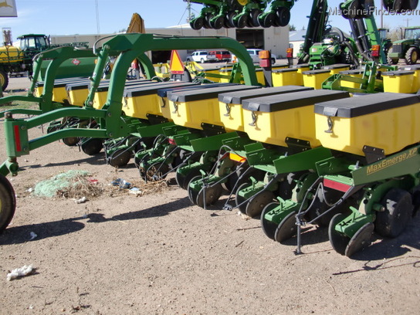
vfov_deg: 39.7
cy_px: 158
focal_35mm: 36
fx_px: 437
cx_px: 210
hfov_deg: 51.4
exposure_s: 1/1000
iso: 64
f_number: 2.8
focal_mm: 6.3
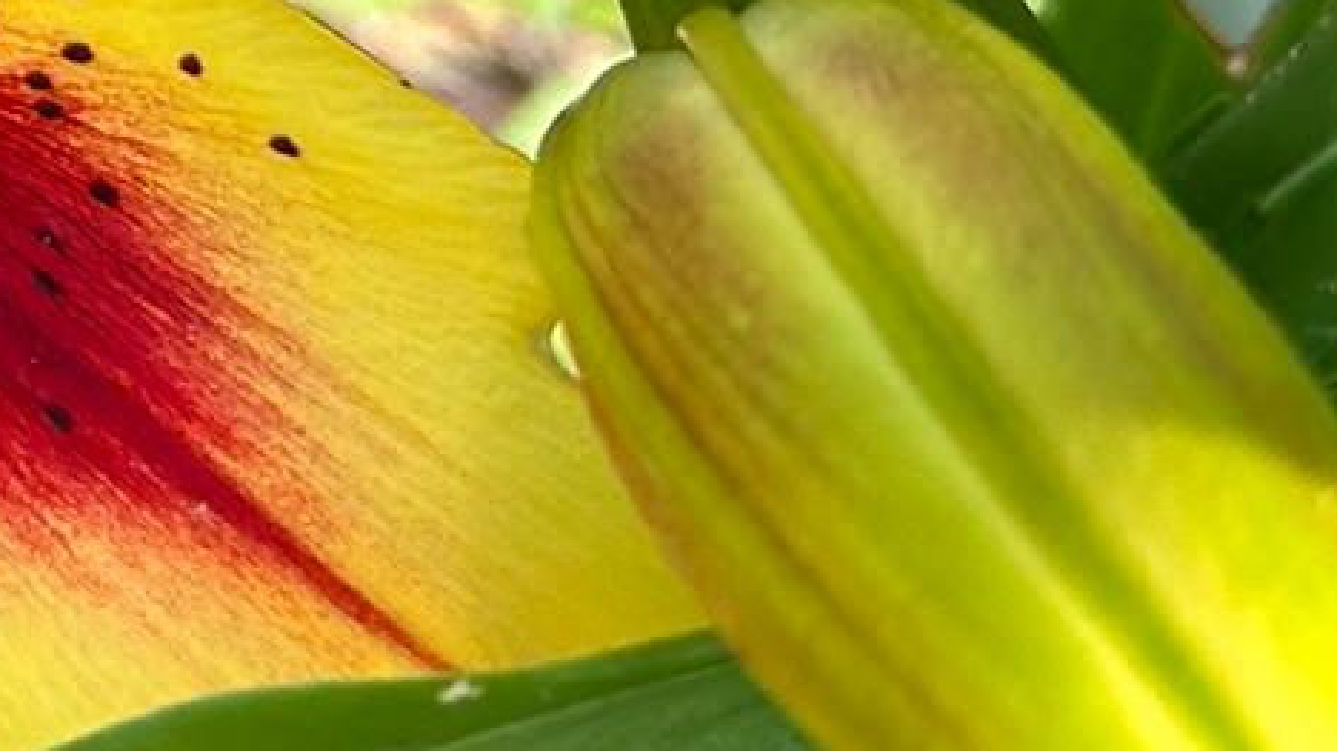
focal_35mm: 124
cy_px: -551
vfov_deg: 9.4
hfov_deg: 15.7
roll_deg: -27.2
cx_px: -768
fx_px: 4395
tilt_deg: -40.9
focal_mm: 5.7
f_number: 1.5
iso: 50
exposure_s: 1/327
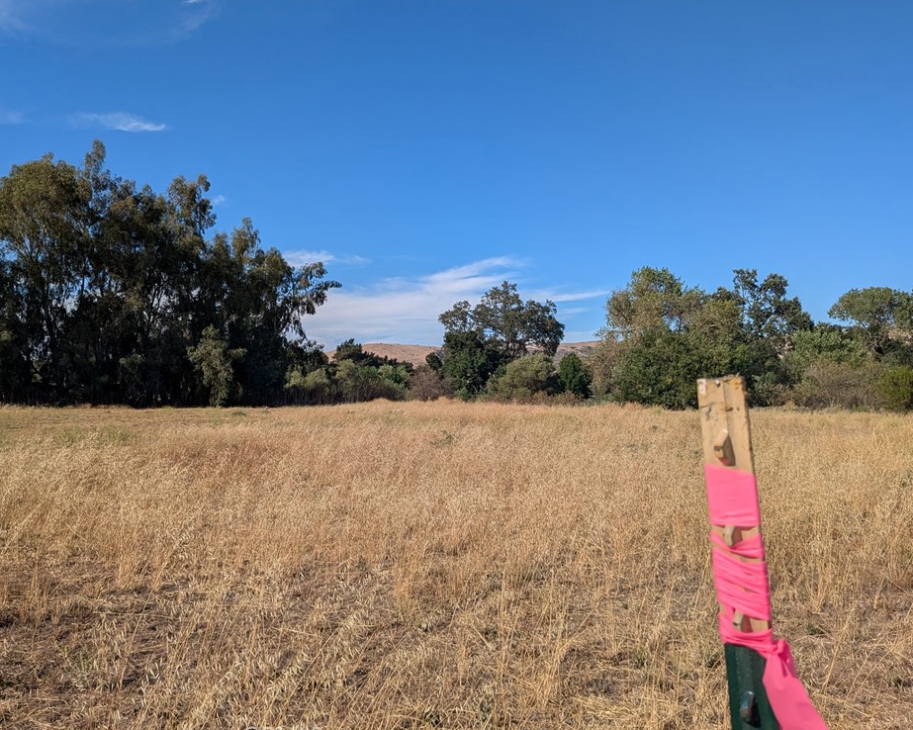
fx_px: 702
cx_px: 456
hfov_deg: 66.0
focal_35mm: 26
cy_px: 370
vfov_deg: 54.9
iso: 47
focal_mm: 4.53
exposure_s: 1/3623
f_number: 1.7
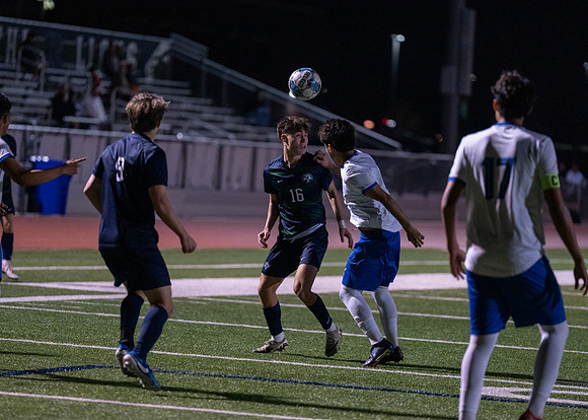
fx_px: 3559
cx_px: 294
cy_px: 210
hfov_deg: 9.4
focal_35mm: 213
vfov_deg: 6.7
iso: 2500
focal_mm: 200
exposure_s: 1/1250
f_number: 2.8
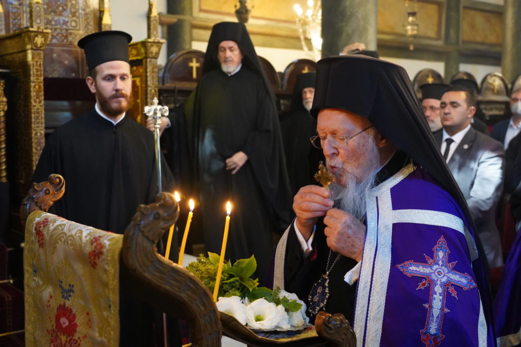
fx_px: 622
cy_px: 174
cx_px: 260
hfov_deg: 45.4
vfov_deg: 31.2
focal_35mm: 43
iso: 10000
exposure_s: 1/80
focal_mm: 43
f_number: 5
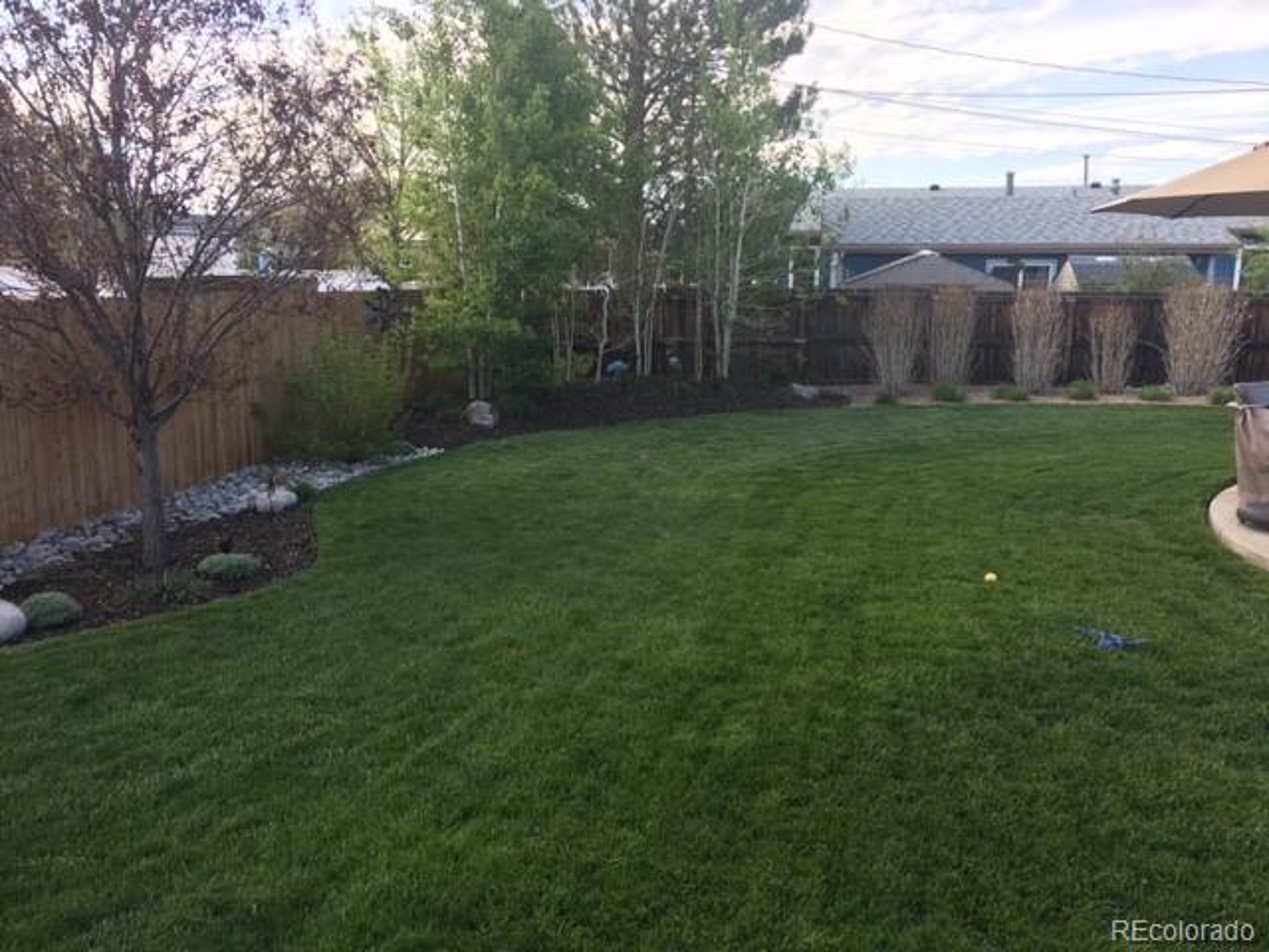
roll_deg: -1.2
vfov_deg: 48.2
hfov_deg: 61.7
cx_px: 634
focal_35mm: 29
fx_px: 1063
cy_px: 476
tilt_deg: -11.2
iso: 25
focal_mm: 4.15
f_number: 2.2
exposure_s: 1/197
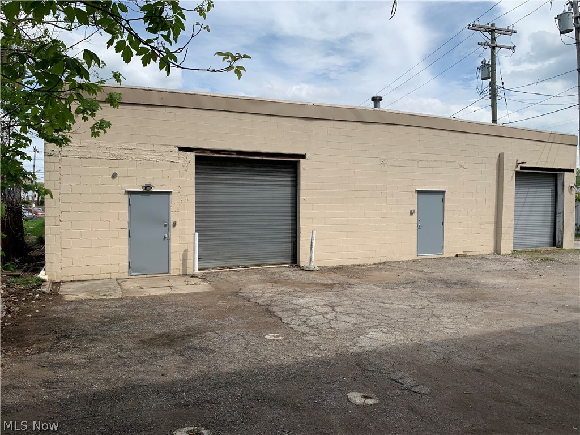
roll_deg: -0.5
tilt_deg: -1.4
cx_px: 290
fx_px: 436
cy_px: 218
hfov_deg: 67.3
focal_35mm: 26
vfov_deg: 53.1
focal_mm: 4.25
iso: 25
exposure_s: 1/2481
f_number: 1.8
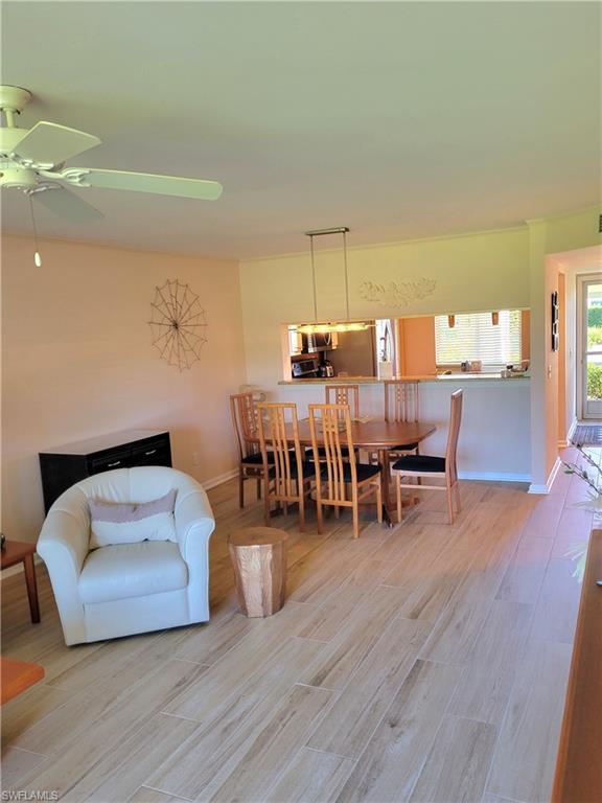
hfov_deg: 53.1
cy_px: 402
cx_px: 301
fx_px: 603
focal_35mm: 26
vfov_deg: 67.3
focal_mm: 5.4
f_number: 1.8
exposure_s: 1/40
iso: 200
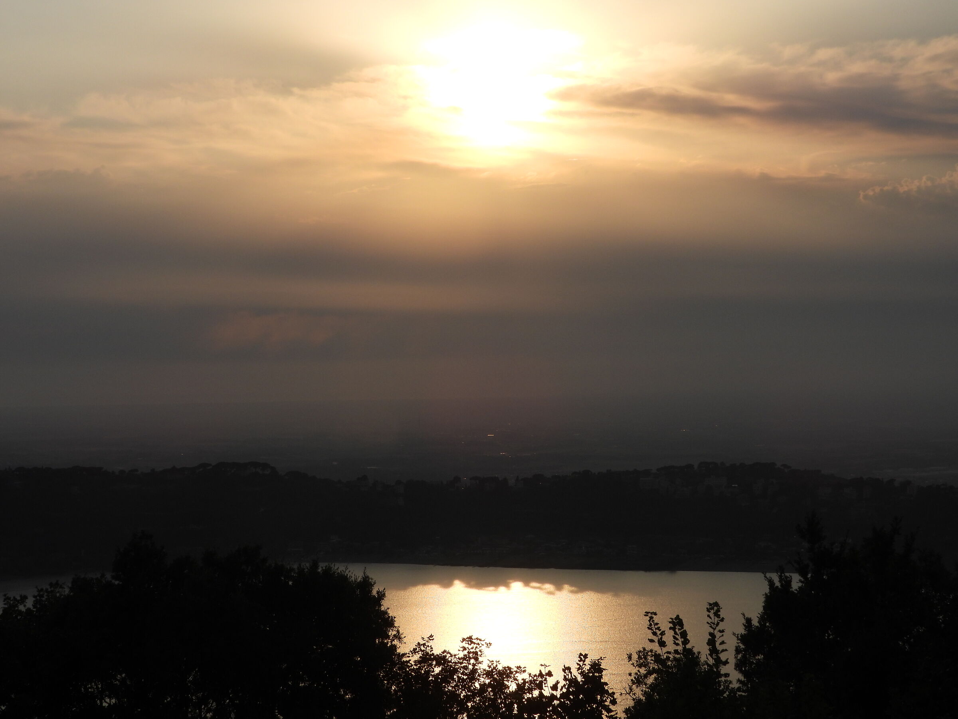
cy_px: 360
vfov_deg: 18.4
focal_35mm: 80
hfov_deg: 24.4
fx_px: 2214
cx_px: 479
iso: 100
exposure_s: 1/2000
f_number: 4.5
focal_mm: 14.4
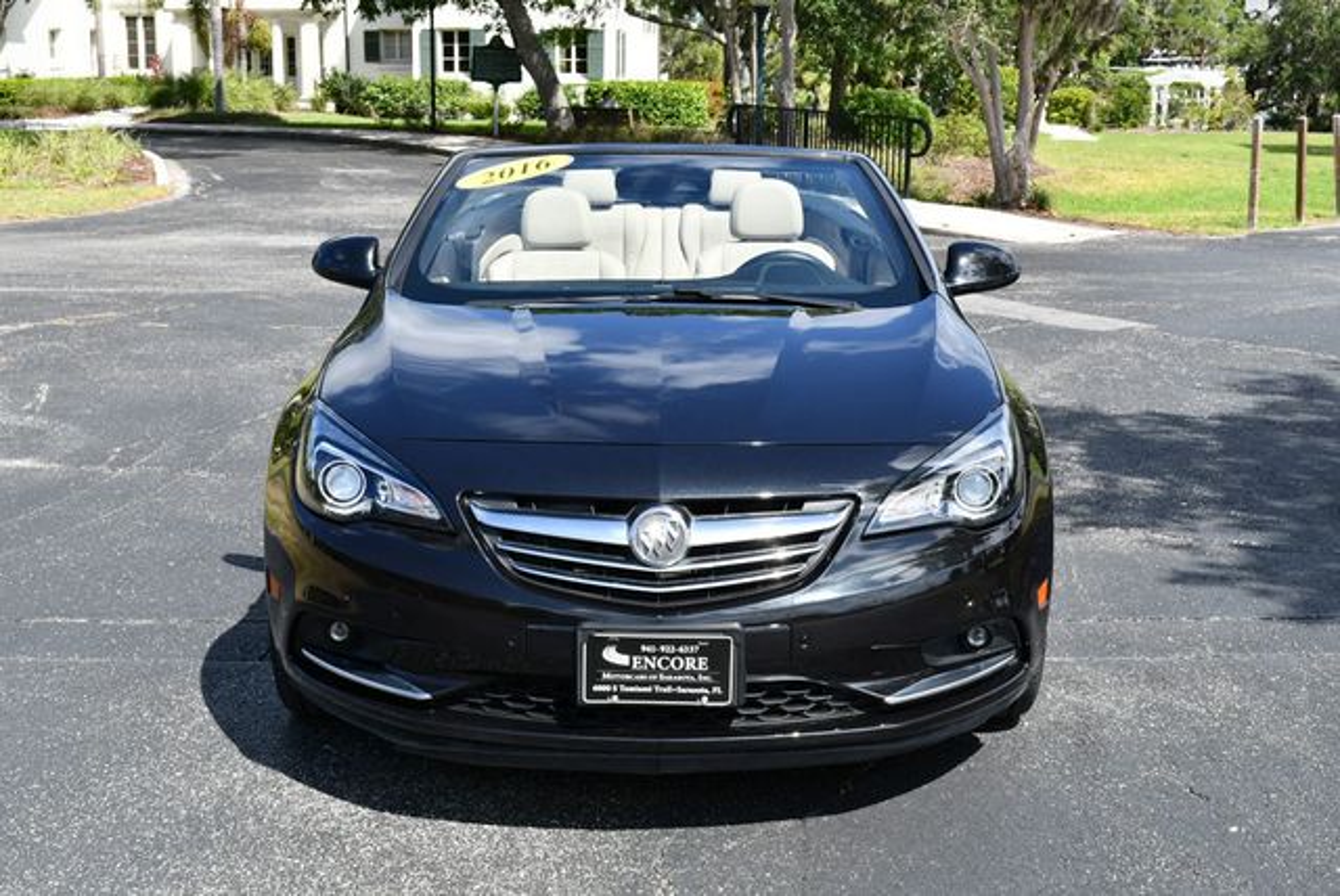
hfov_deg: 38.2
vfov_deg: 26.0
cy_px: 448
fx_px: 1937
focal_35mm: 52
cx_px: 670
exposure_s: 1/250
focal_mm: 26
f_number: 8
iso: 180
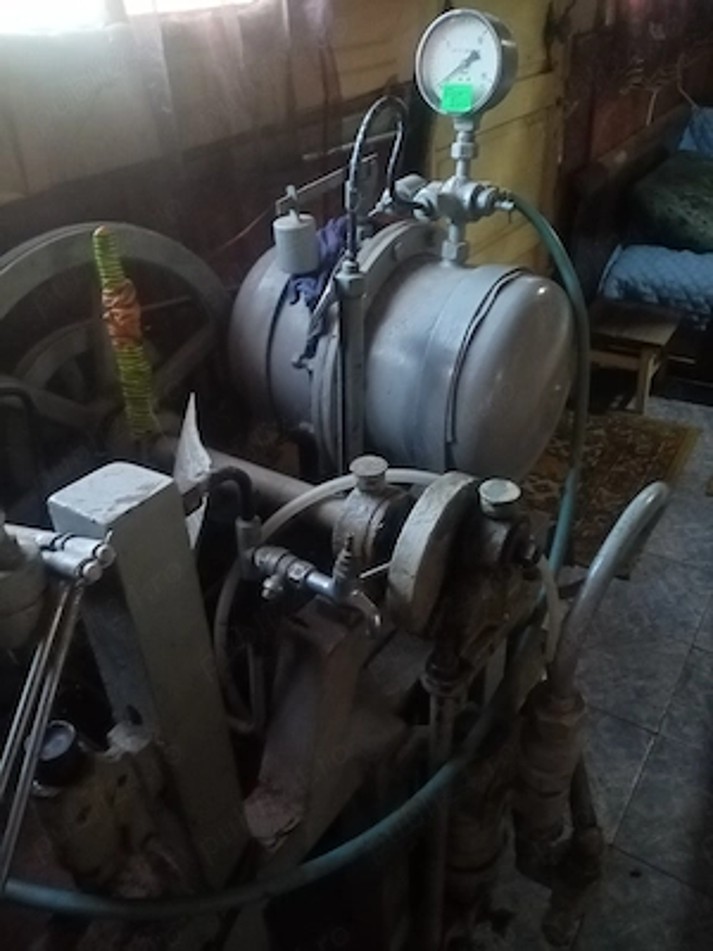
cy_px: 476
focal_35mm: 26
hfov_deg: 53.1
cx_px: 356
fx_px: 714
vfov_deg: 67.3
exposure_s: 1/20
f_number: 1.8
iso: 1012
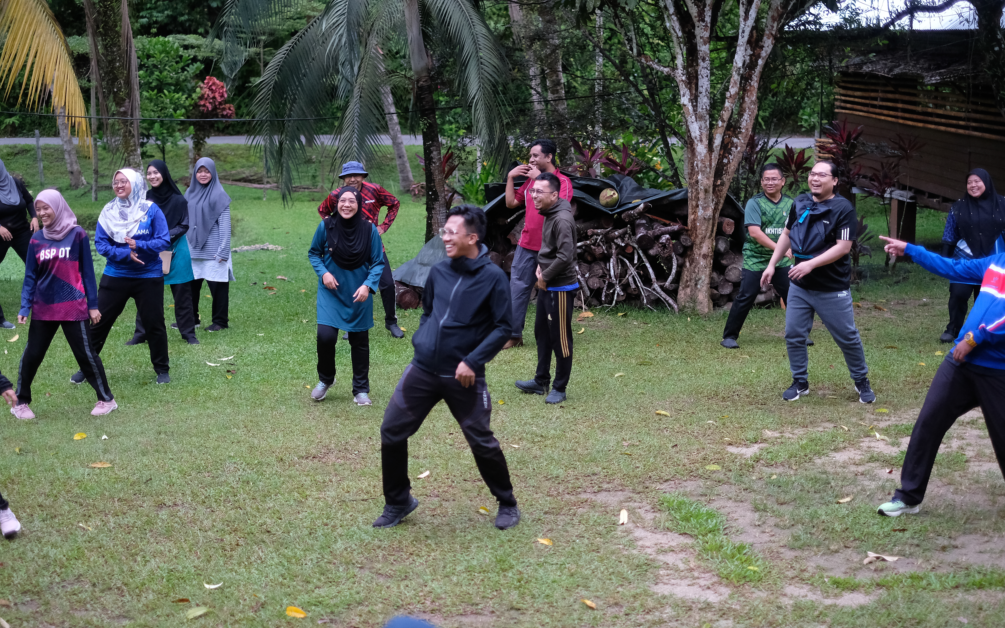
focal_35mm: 55
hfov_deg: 36.9
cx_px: 497
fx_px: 1506
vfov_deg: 23.5
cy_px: 336
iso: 1600
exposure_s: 1/500
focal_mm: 35
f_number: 1.4
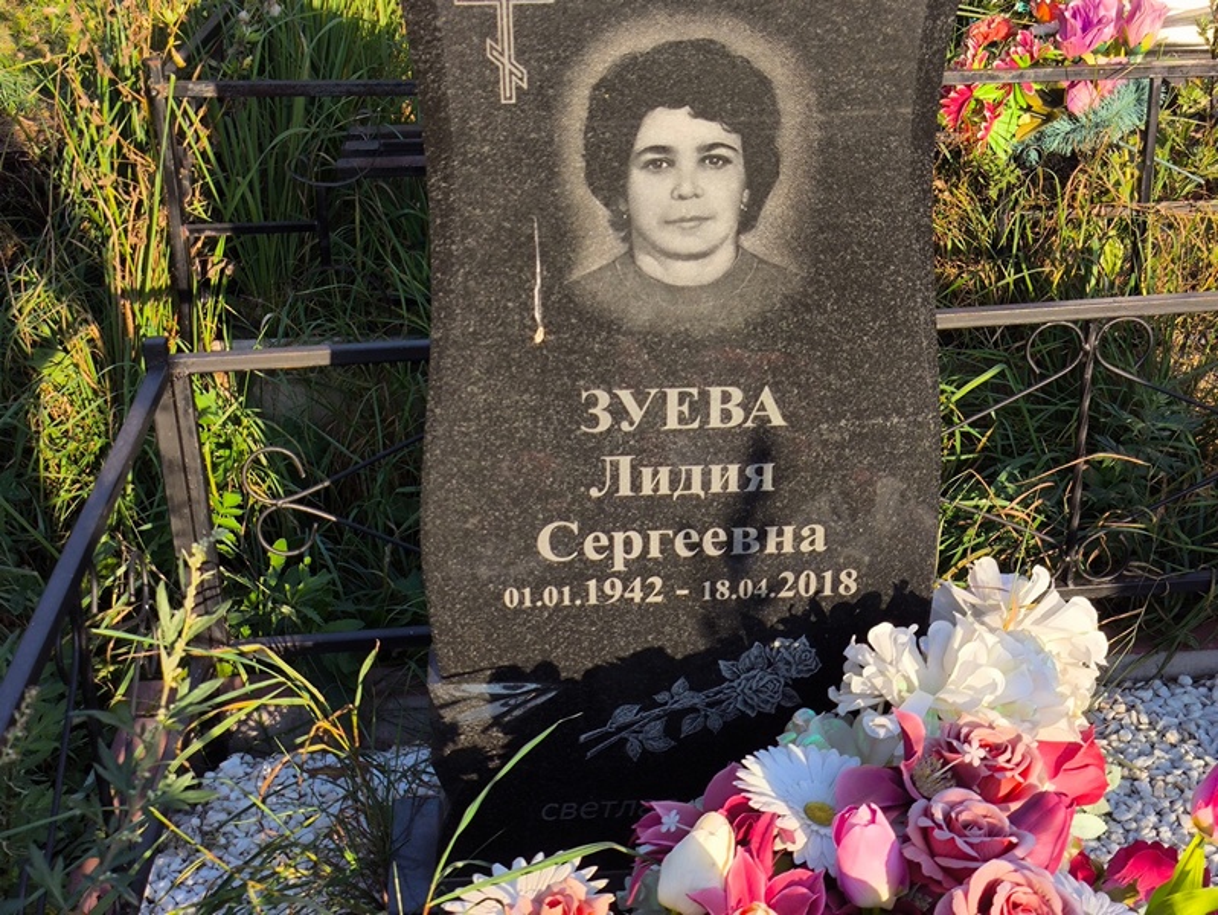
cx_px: 609
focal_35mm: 50
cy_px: 458
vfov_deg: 29.1
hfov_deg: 38.2
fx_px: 1760
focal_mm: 4.71
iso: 50
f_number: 1.7
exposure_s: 1/877
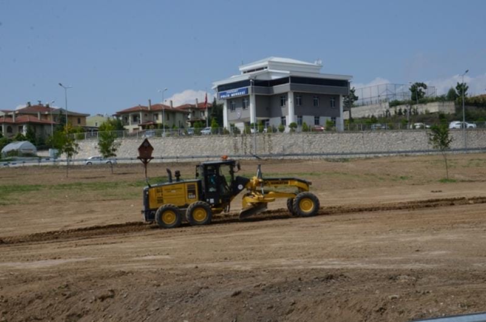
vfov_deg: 18.1
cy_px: 161
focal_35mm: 75
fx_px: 1010
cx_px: 243
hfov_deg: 27.0
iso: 250
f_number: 16
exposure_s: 1/250
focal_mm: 50
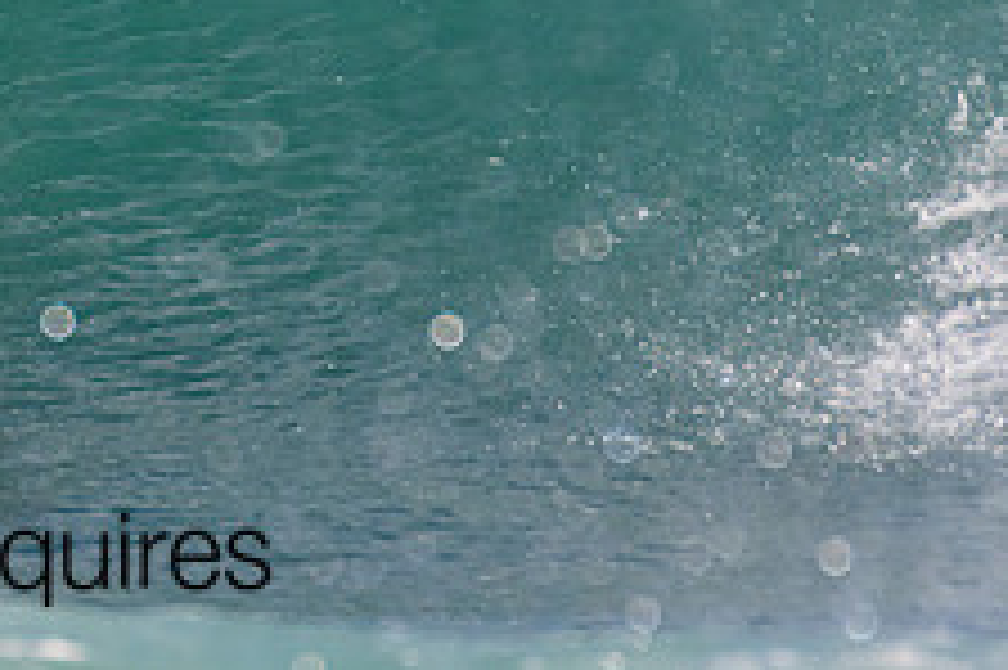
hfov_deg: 0.8
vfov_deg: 0.5
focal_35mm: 2592
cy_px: -196
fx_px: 72521
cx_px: -76
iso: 2200
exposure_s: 1/2500
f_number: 11
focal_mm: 1000
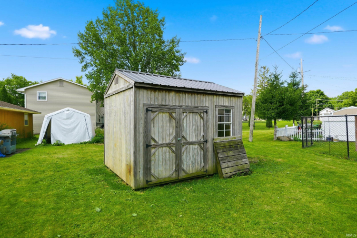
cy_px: 119
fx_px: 208
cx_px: 178
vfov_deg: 59.5
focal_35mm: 21
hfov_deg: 81.2
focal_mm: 14
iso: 100
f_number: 5
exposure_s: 1/320
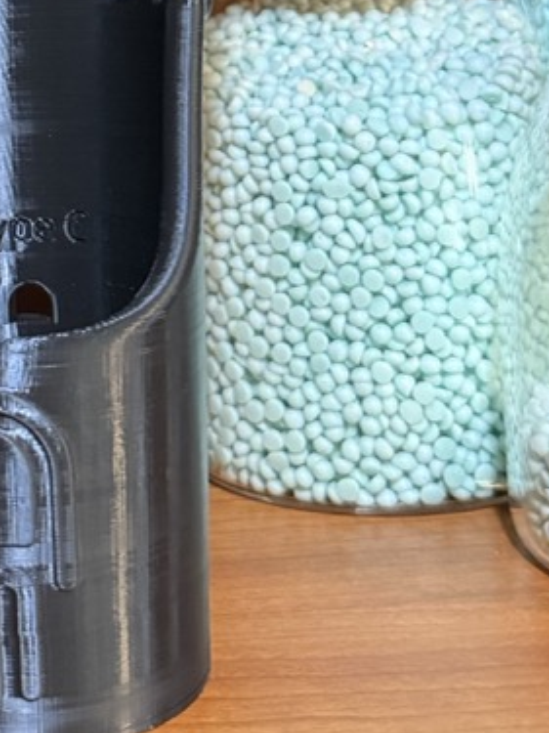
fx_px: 1735
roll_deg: +2.2
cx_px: -16
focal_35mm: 82
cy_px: -205
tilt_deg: +3.1
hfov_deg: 17.5
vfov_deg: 21.6
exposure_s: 1/60
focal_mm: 6.76
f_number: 1.78
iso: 400
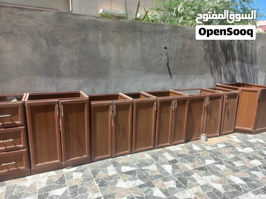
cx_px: 133
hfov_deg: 69.4
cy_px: 100
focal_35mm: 25
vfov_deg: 54.9
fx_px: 192
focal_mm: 4.6
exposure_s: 1/539
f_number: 1.8
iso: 25
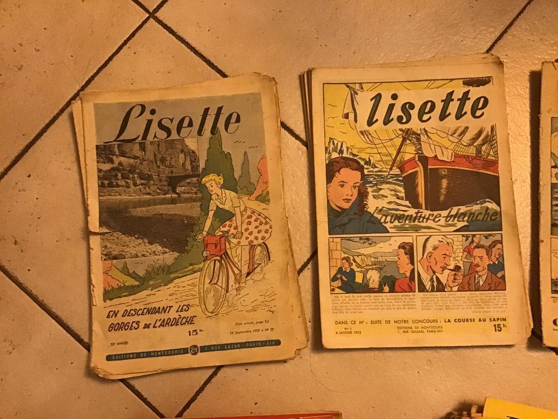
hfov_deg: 58.4
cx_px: 279
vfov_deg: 45.4
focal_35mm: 31
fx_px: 500
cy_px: 210
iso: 250
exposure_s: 1/25
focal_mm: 3.3
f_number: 2.4
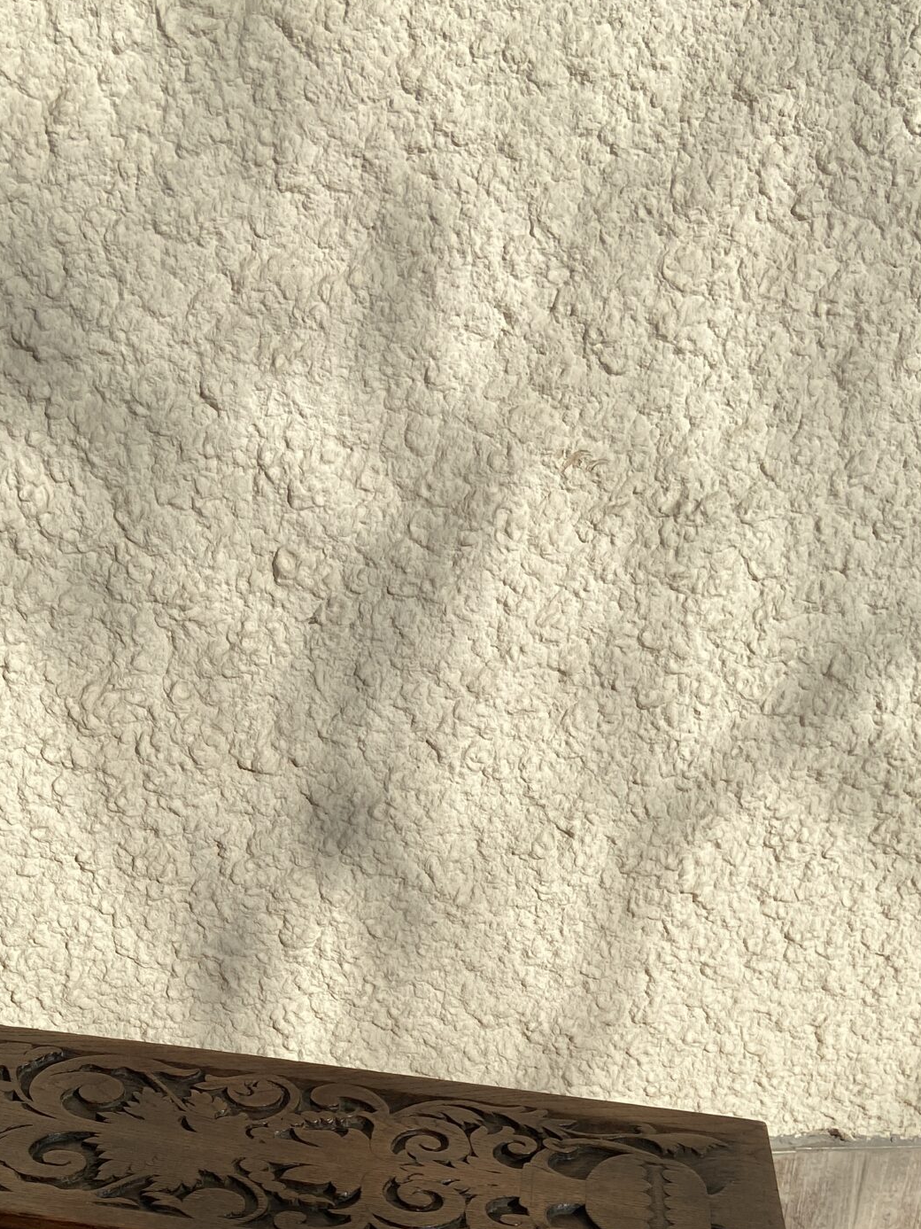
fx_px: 1703
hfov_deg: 29.2
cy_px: 1025
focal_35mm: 48
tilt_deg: -25.4
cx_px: 125
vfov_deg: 37.9
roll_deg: -1.4
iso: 32
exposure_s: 1/5236
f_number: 1.8
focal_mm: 4.25
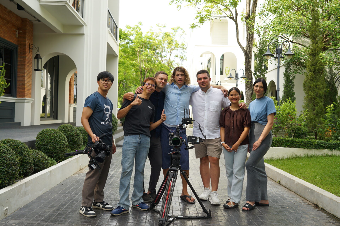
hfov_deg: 53.2
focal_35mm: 36
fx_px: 340
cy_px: 113
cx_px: 170
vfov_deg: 36.8
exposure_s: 1/200
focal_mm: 24
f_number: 4
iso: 100
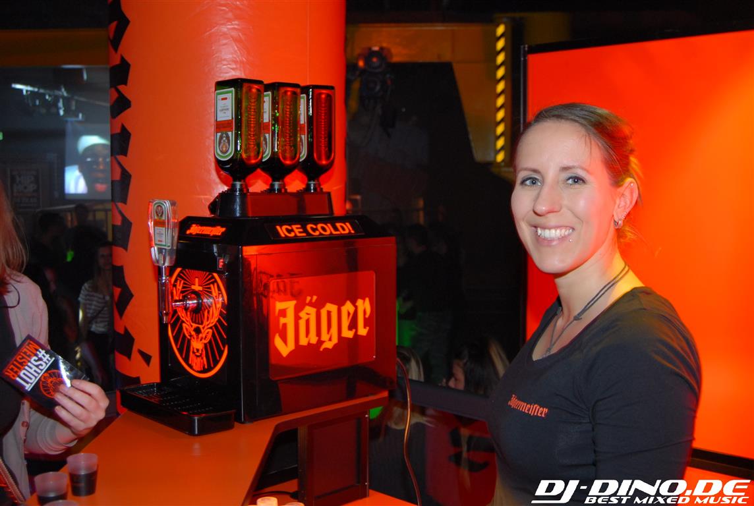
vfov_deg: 32.0
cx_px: 377
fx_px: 881
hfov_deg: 46.3
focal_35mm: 42
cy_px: 253
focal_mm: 28
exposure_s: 1/6
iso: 400
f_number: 5.6
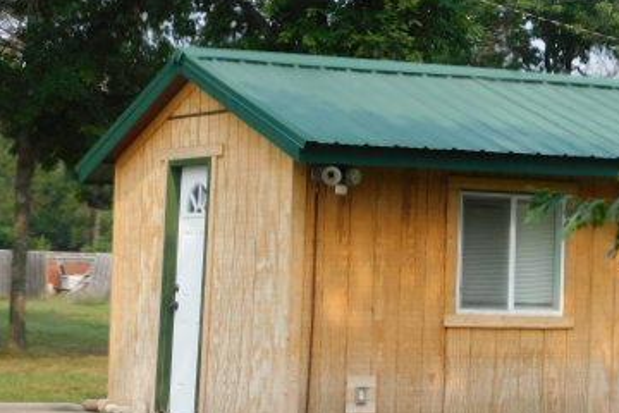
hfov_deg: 16.7
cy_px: 258
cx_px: 438
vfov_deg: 11.2
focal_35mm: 122
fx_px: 2098
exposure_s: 1/400
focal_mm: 11.7
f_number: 4.2
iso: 125
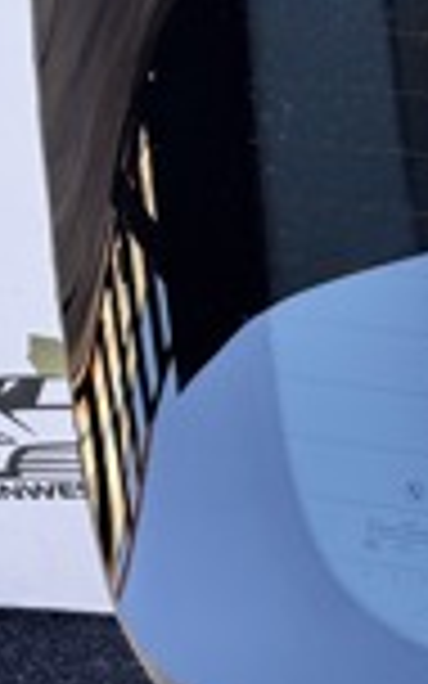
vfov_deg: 17.2
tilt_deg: -57.5
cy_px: 1076
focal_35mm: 107
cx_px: 1397
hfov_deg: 9.1
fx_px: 1997
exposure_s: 1/370
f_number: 1.78
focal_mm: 6.76
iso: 80
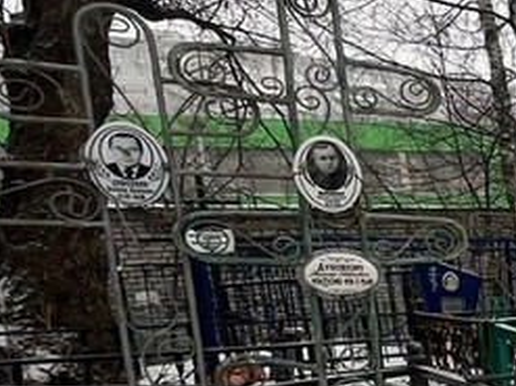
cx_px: 980
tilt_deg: -9.5
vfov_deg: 25.5
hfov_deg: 20.6
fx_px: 805
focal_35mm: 54
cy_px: 396
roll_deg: -0.2
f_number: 1.8
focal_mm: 1.57
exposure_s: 1/109
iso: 32
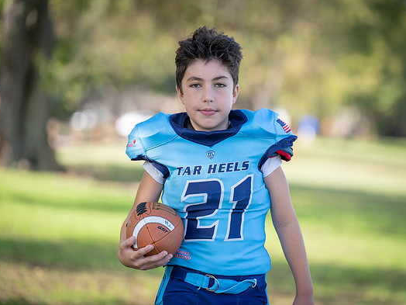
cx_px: 233
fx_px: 1994
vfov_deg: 8.7
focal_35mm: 170
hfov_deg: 11.6
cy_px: 143
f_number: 2.8
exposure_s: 1/400
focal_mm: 147
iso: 100
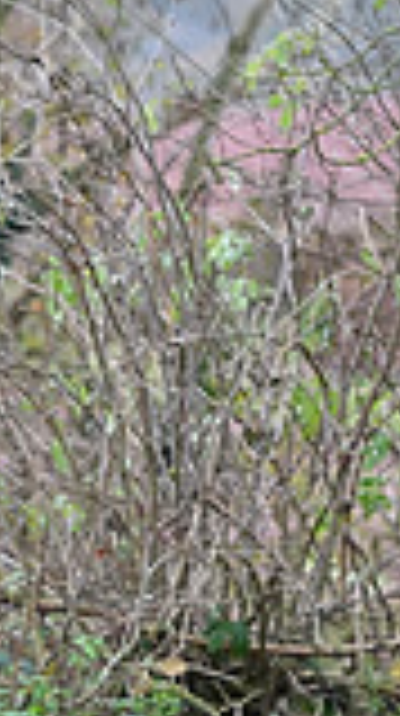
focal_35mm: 516
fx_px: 9766
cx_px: -625
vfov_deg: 4.2
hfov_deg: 2.3
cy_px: 572
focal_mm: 135
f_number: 3.5
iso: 1400
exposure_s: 1/1000
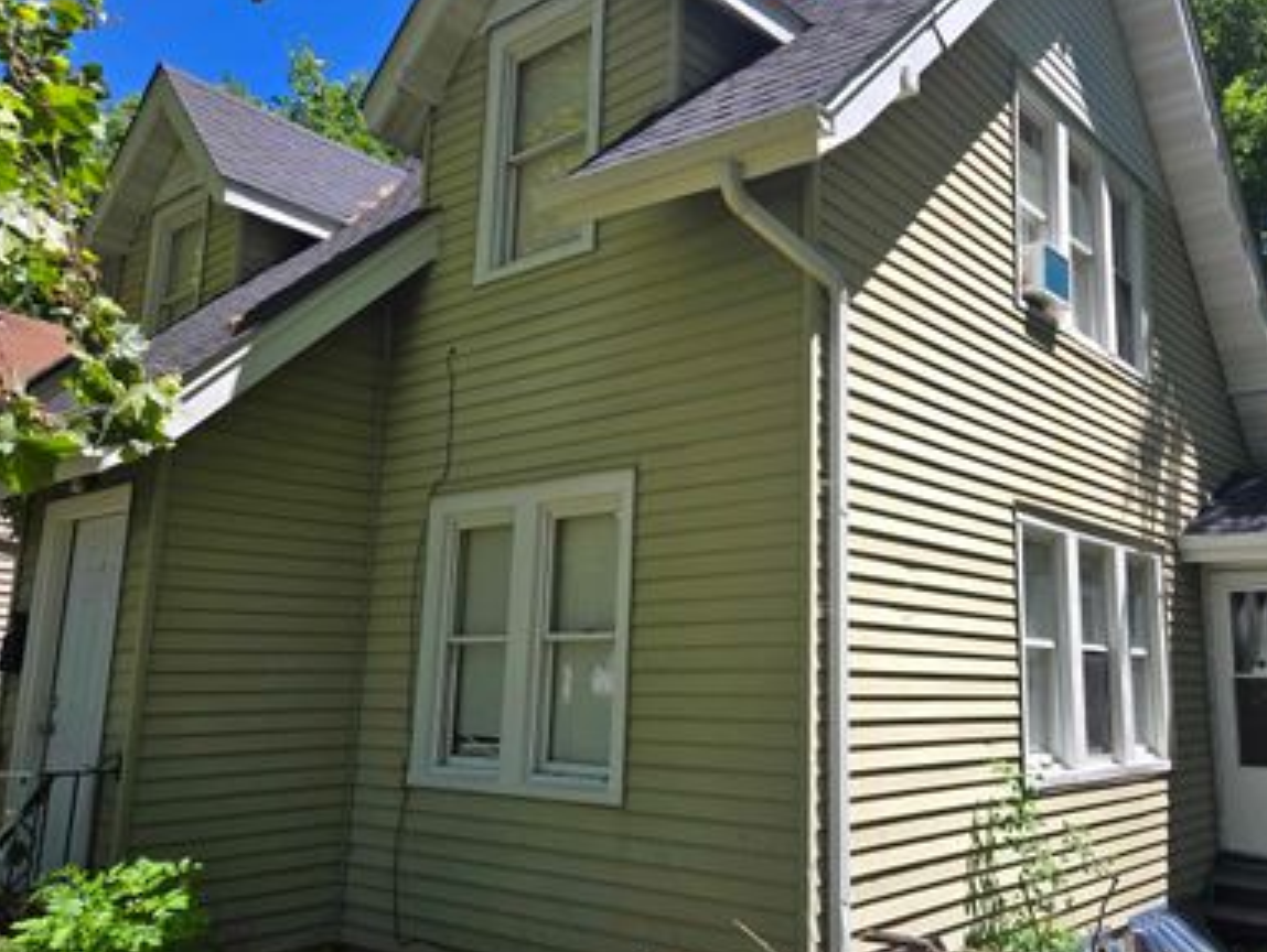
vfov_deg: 46.9
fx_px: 1099
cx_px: 771
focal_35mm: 30
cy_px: 478
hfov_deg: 59.3
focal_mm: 5.4
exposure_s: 1/1022
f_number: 1.8
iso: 25
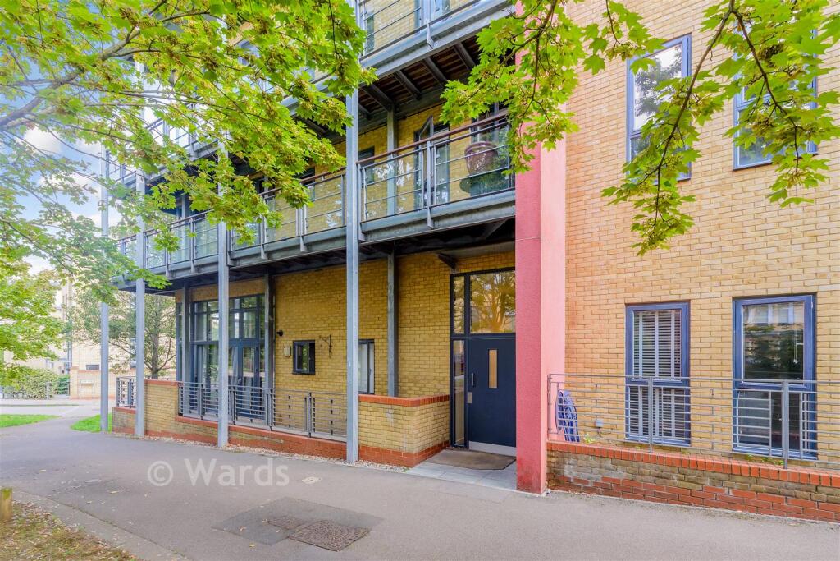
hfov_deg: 104.2
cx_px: 420
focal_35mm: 14
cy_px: 280
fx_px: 327
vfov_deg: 81.2
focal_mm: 14
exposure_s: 1/50
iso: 450
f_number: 8
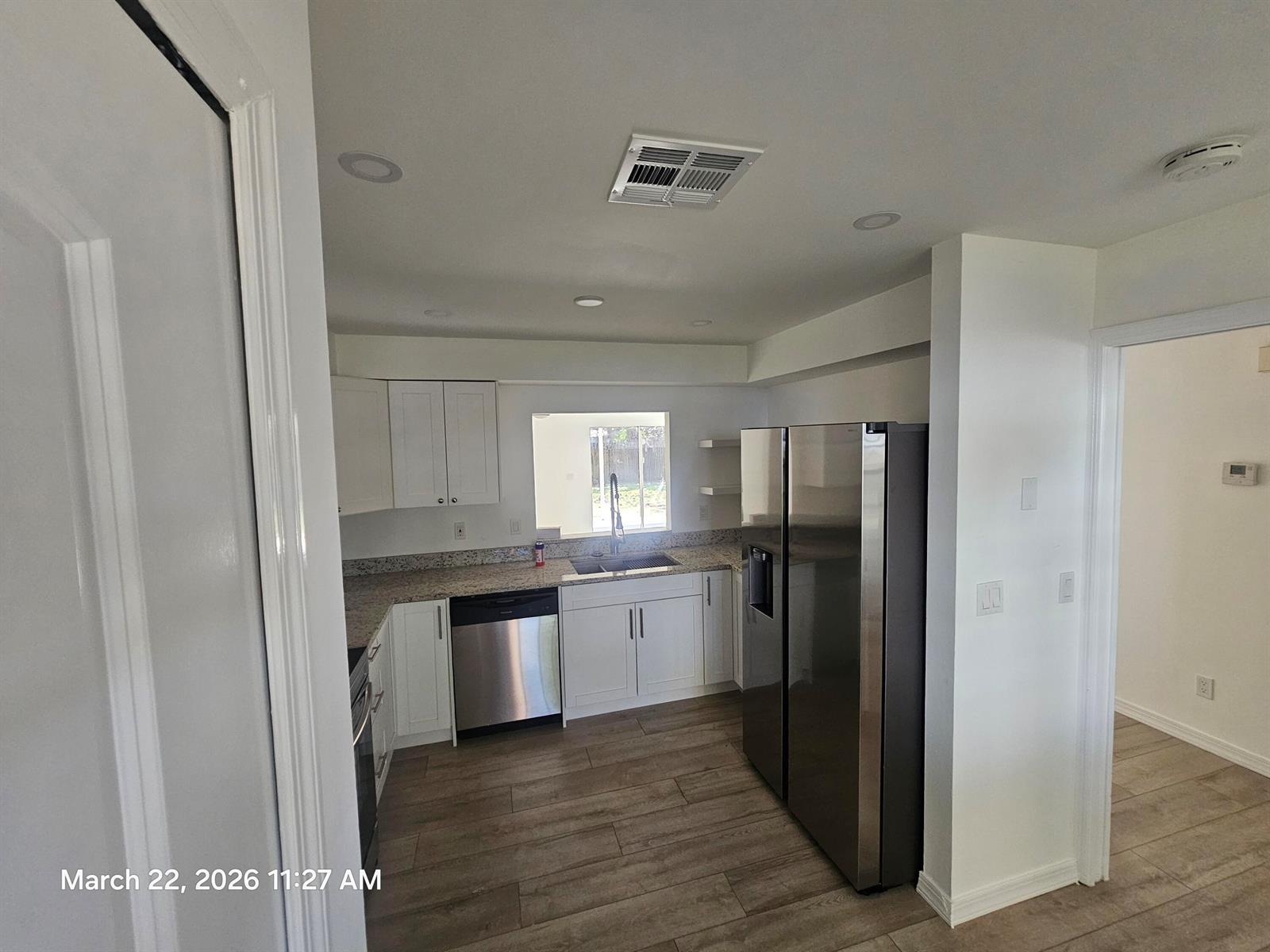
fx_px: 477
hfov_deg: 106.2
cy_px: 476
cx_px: 635
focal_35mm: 13
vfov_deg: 89.9
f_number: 2.2
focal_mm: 2.2
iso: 250
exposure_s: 1/60
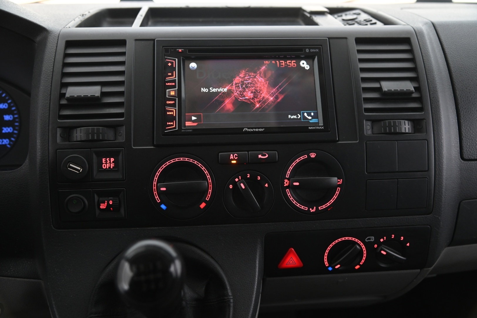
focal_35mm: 35
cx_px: 238
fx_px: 463
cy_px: 159
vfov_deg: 37.8
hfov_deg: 54.5
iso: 2000
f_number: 4
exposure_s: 1/15
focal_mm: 35
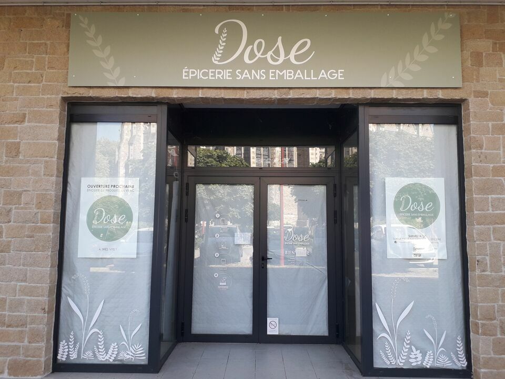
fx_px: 394
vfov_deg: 51.4
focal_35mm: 27
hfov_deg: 65.3
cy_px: 190
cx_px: 252
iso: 40
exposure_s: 1/131
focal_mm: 3.6
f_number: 1.9
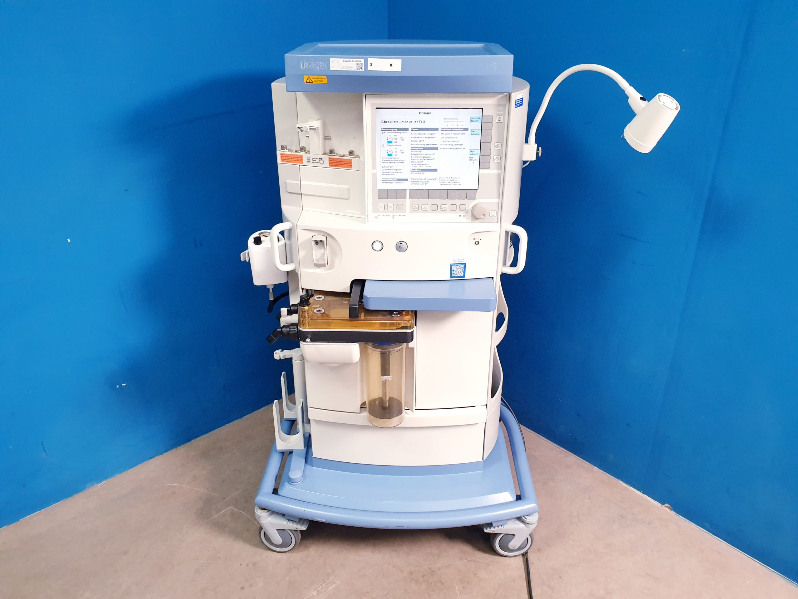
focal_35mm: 26
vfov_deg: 53.1
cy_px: 300
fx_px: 599
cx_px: 399
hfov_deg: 67.3
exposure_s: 1/50
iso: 320
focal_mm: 4.3
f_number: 2.4
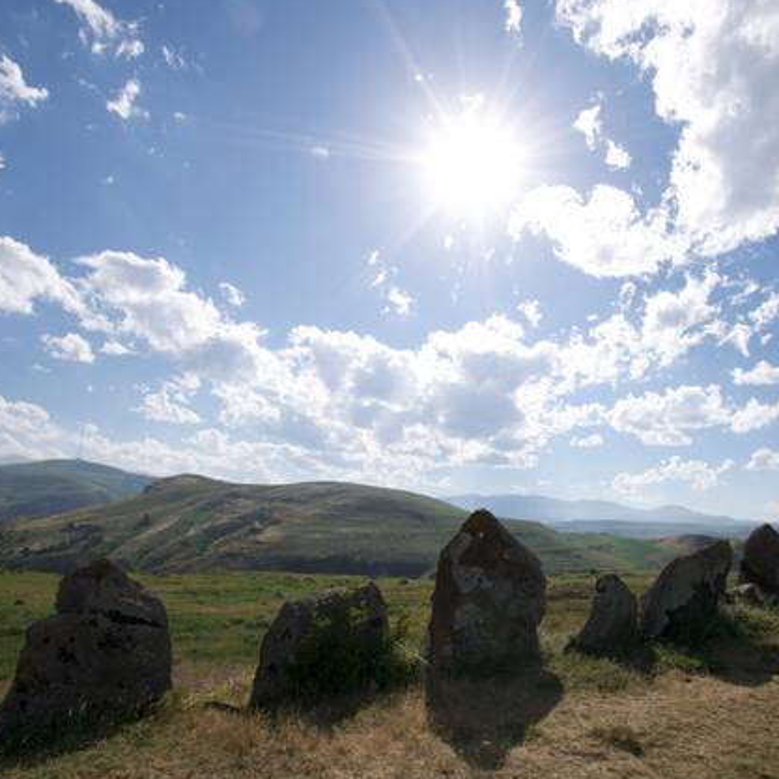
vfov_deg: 69.6
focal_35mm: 22
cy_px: 411
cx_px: 480
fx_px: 560
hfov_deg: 68.7
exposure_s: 1/320
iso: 100
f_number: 10
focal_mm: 10
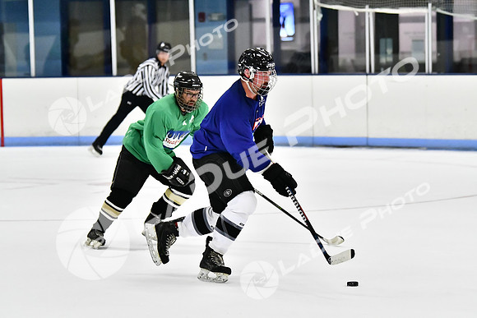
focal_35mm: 165
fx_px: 2187
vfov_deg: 8.3
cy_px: 159
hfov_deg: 12.4
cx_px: 238
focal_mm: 110
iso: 8000
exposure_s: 1/1600
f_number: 2.8
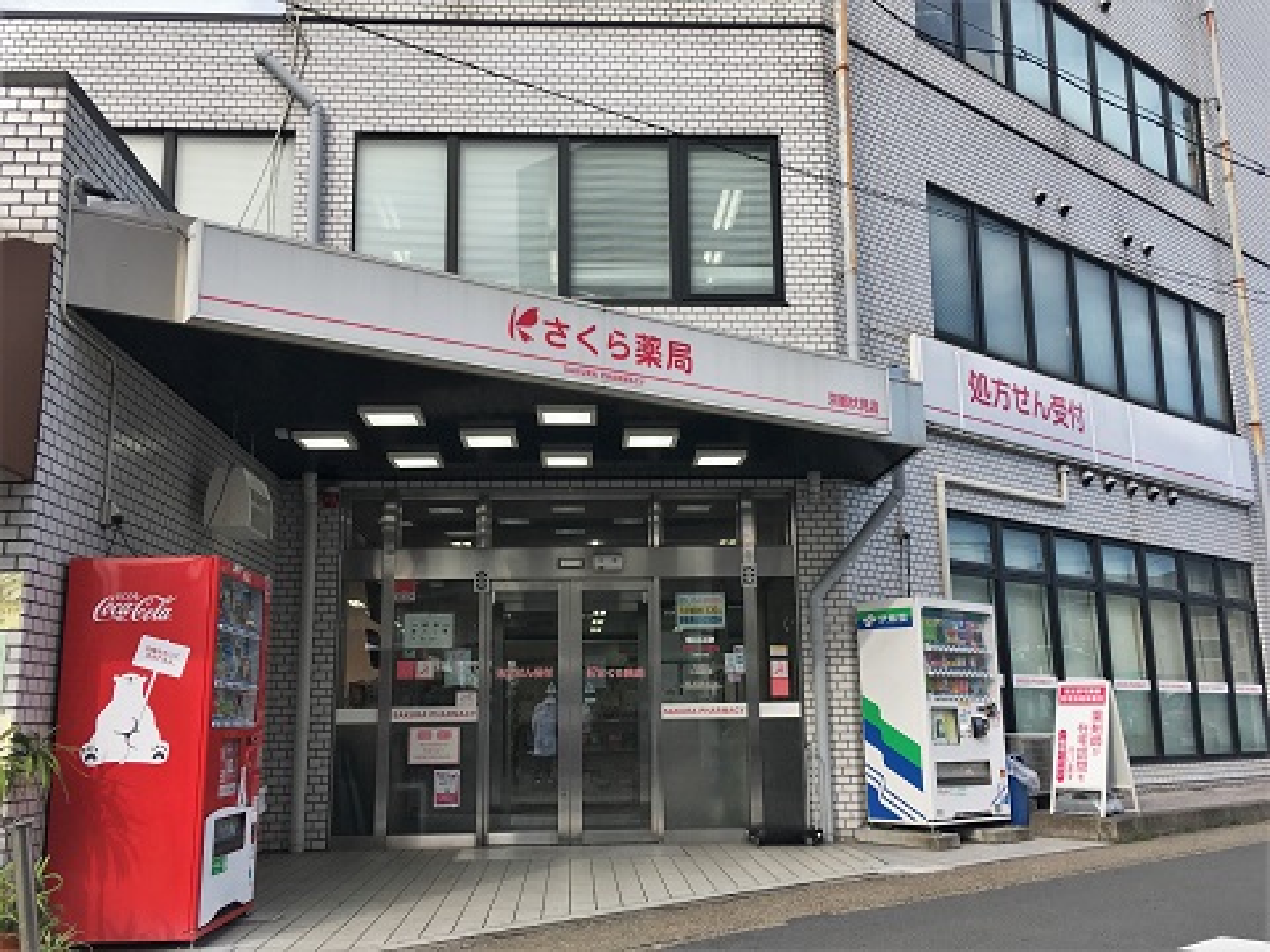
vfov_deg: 48.2
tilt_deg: +12.6
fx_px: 1064
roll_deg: +0.4
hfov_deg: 61.7
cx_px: 635
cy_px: 476
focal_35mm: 29
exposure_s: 1/553
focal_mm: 4.15
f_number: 2.2
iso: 25
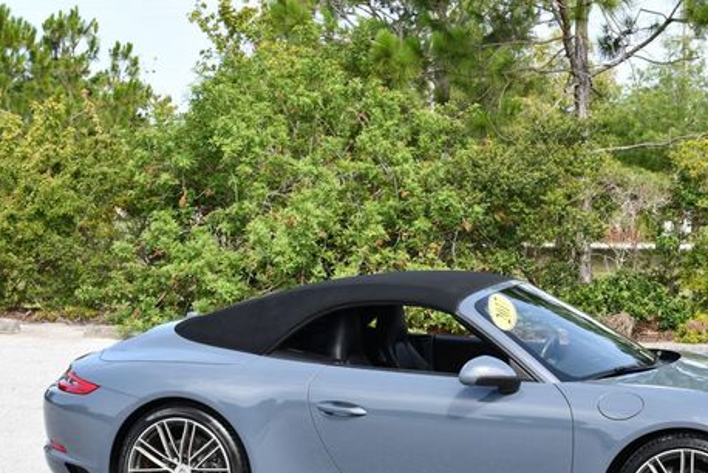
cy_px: 318
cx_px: 475
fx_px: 1594
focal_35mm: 81
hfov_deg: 24.9
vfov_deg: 16.8
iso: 200
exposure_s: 1/250
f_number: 7.1
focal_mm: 29
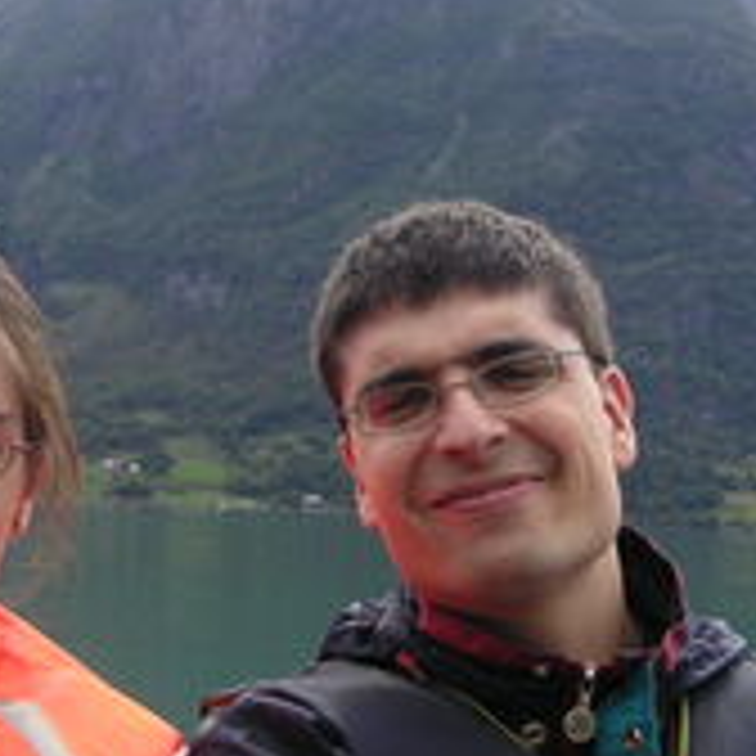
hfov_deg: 21.6
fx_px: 1977
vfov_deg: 21.5
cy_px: 554
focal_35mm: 80
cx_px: 292
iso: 50
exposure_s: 1/350
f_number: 2.8
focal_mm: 6
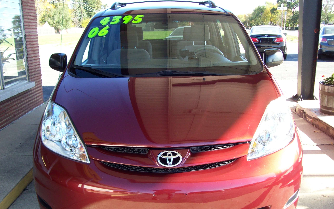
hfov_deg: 50.4
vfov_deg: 32.7
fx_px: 355
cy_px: 116
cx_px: 164
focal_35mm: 39
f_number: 2.7
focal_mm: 6
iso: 80
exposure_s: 1/152
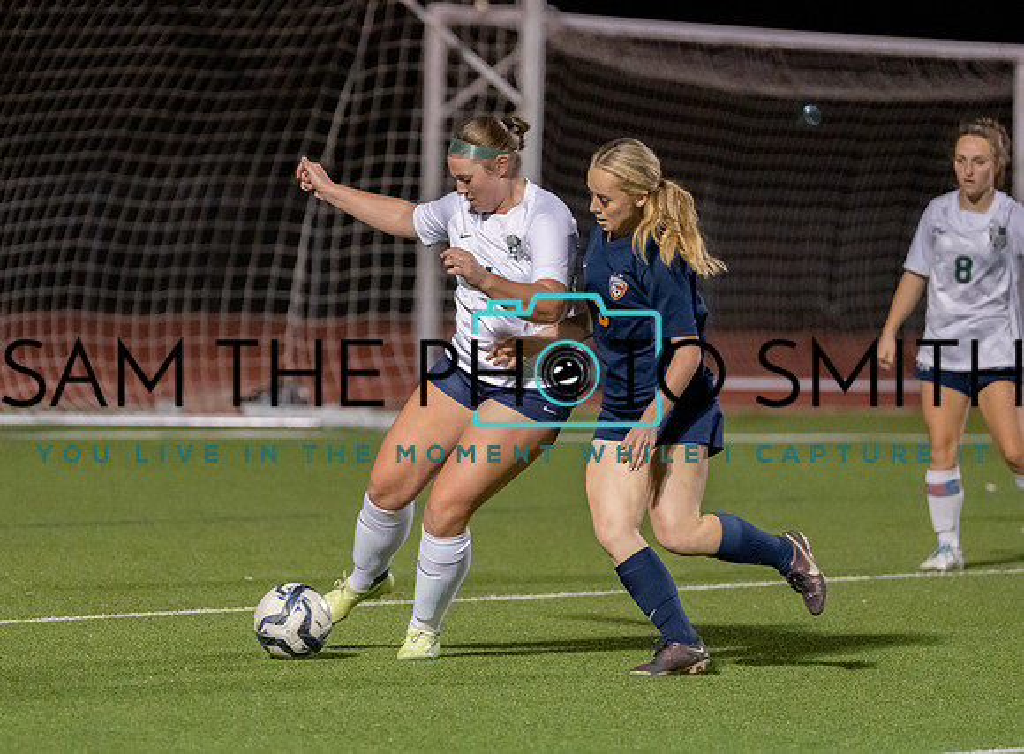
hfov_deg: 7.4
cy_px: 342
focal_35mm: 269
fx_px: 7918
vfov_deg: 5.5
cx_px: 434
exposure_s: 1/1000
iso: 4000
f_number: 2.8
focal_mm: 194
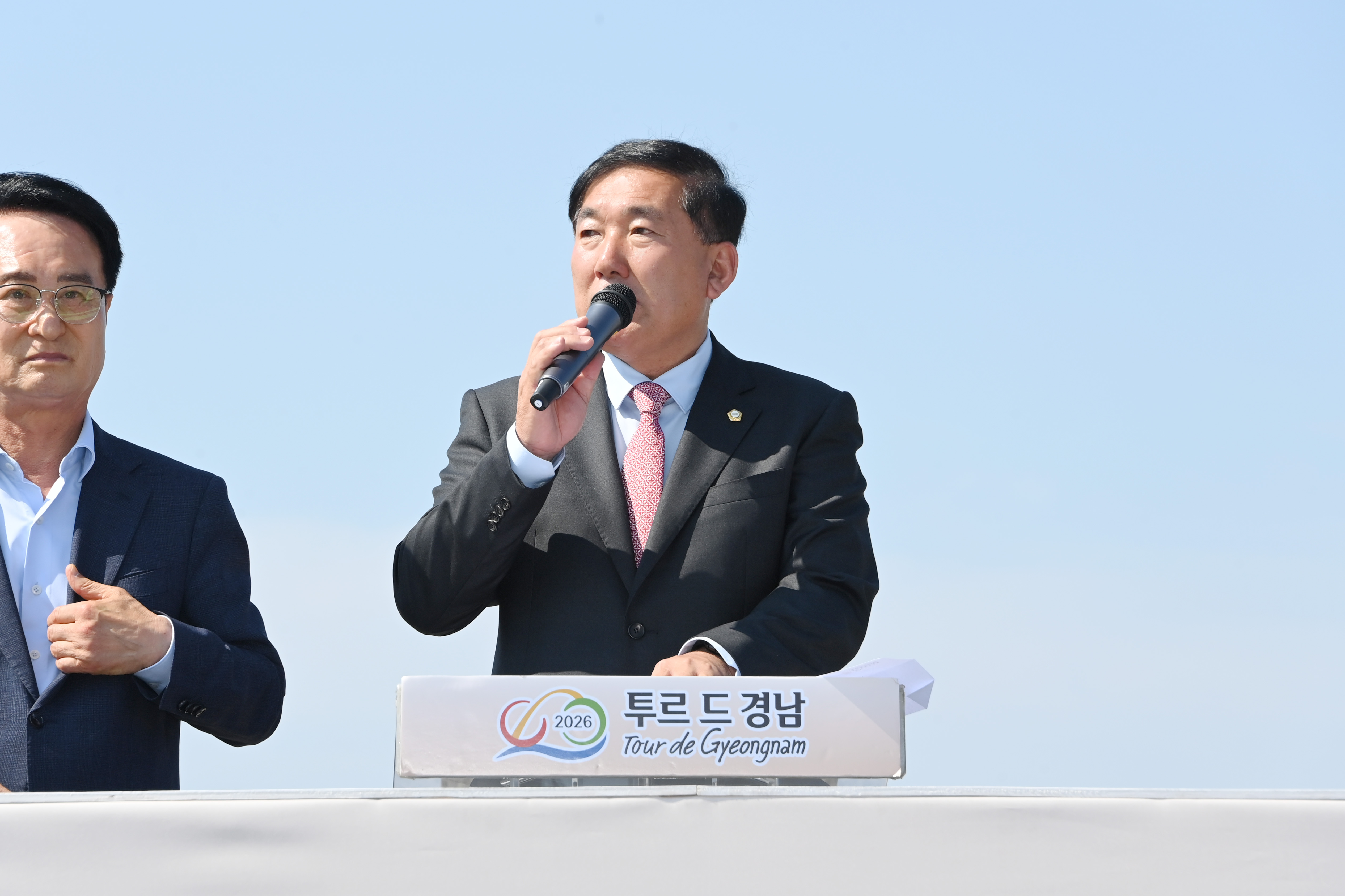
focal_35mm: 198
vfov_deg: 6.9
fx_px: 7397
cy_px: 444
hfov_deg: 10.4
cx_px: 607
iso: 320
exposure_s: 1/640
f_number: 8
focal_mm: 180
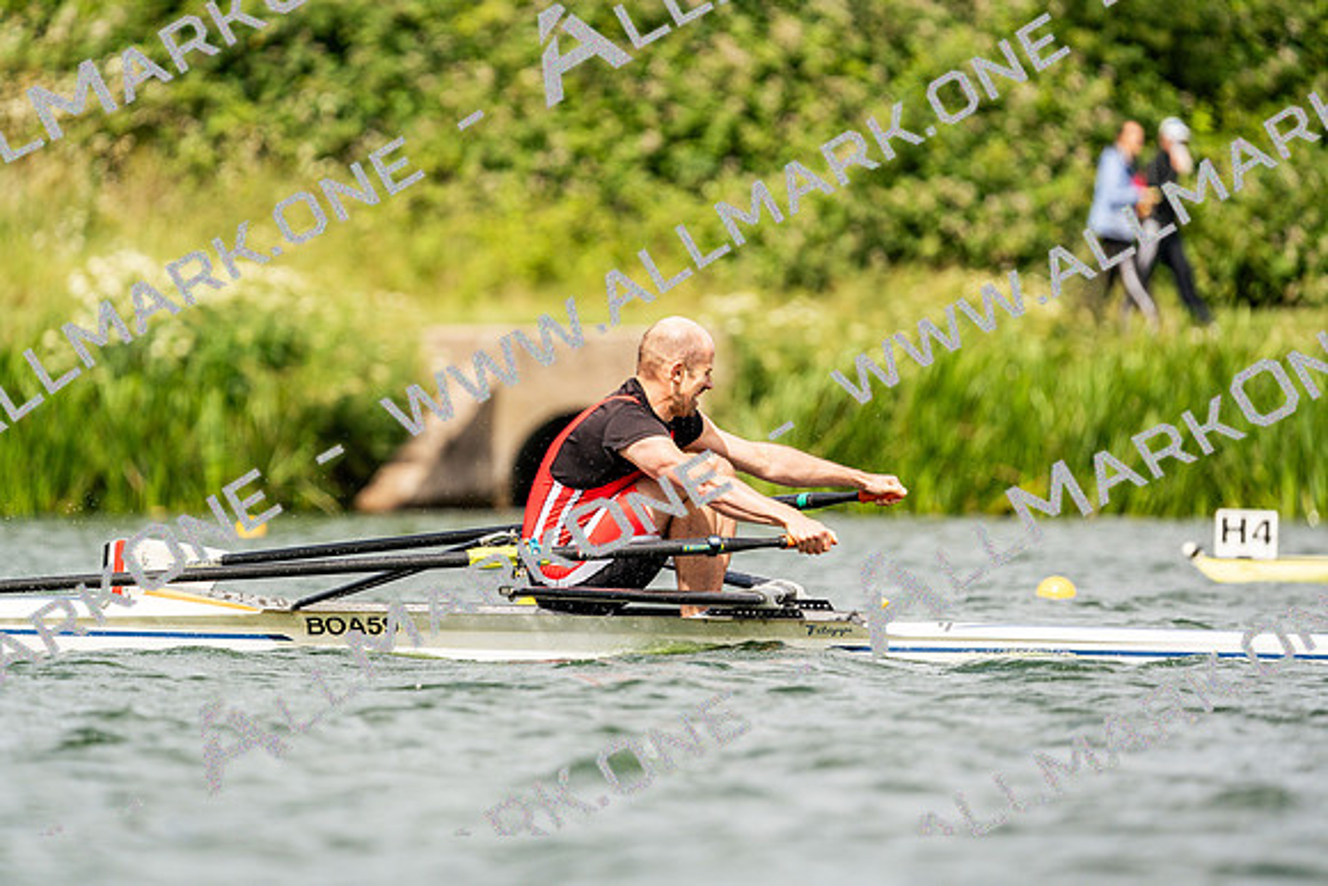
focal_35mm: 489
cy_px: 443
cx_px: 664
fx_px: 18042
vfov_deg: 2.8
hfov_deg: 4.2
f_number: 6.3
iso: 250
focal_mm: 489
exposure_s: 1/2000
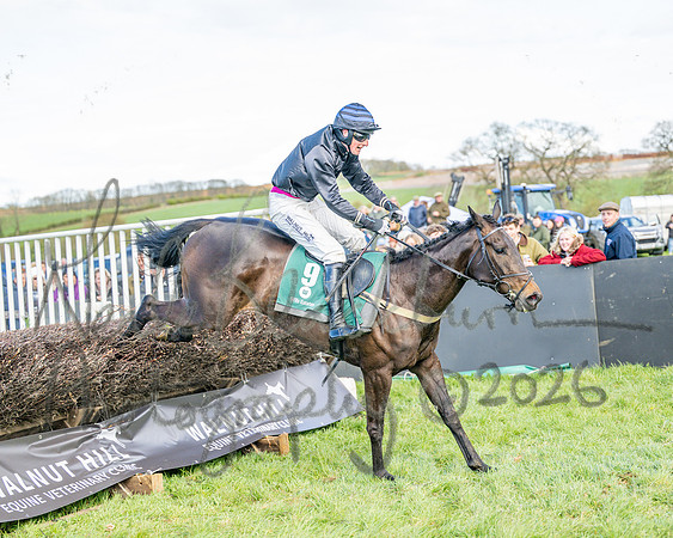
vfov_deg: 19.4
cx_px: 339
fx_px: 1570
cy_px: 269
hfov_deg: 24.2
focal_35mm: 79
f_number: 2.8
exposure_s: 1/1600
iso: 400
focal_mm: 70
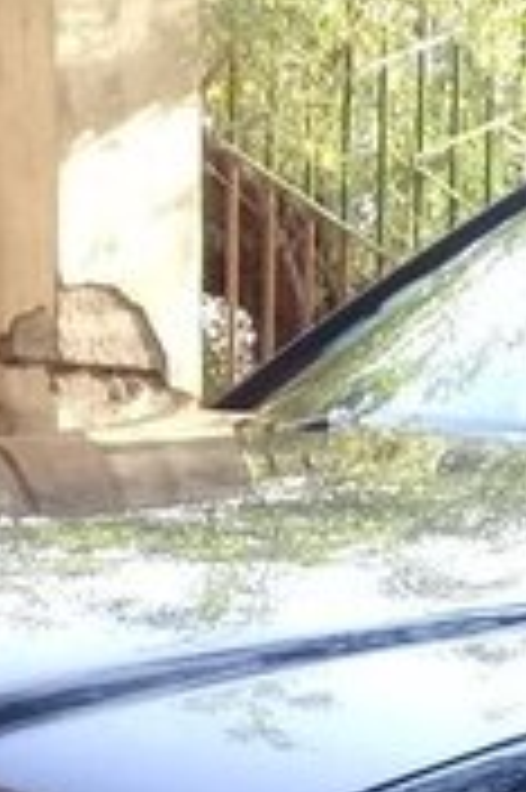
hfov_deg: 10.9
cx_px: 796
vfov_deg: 16.0
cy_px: 1060
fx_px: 2657
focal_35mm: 121
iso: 50
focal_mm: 3.3
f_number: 2.2
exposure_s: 1/40
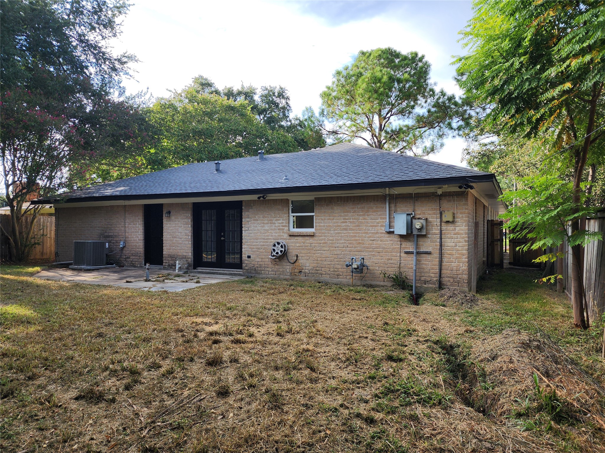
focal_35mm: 23
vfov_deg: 58.9
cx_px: 302
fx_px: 402
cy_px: 226
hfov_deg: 73.9
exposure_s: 1/282
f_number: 1.8
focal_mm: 6.4
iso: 12
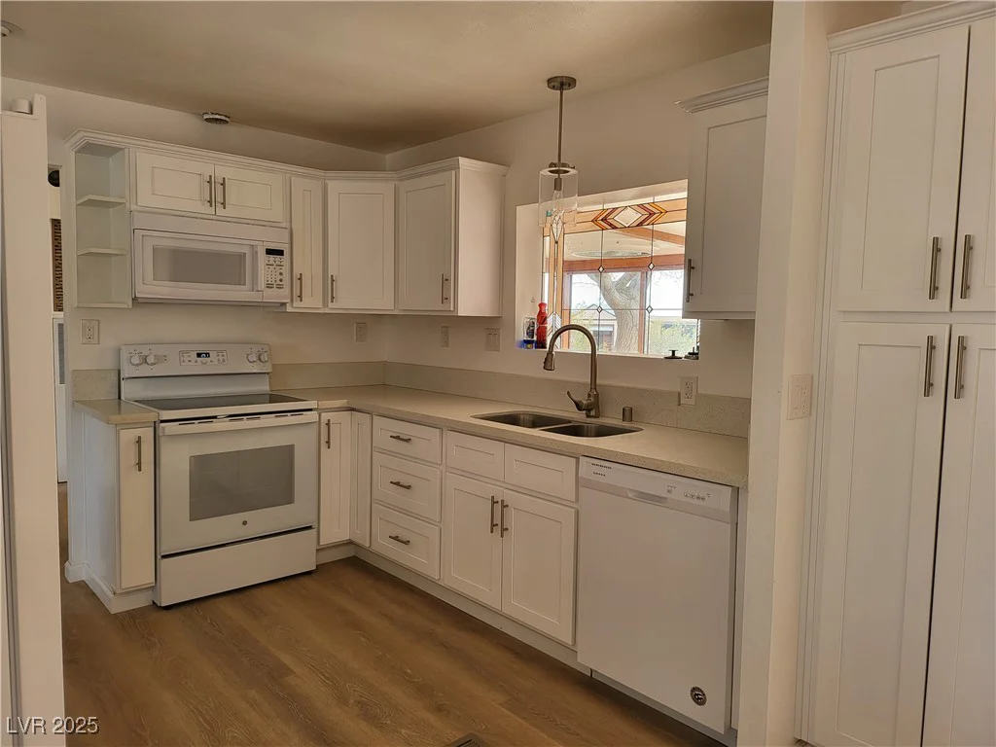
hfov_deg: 71.6
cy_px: 374
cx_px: 498
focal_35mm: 24
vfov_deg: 56.8
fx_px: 691
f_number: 1.8
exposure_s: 1/120
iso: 64
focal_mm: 5
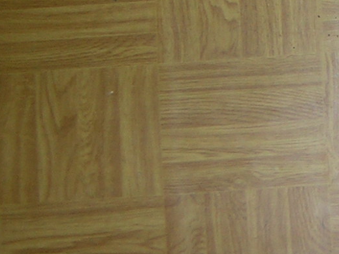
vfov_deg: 13.1
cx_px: 506
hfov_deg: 16.2
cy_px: -25
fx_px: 1087
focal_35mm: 111
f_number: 2.6
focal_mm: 4.7
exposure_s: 1/60.1
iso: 50
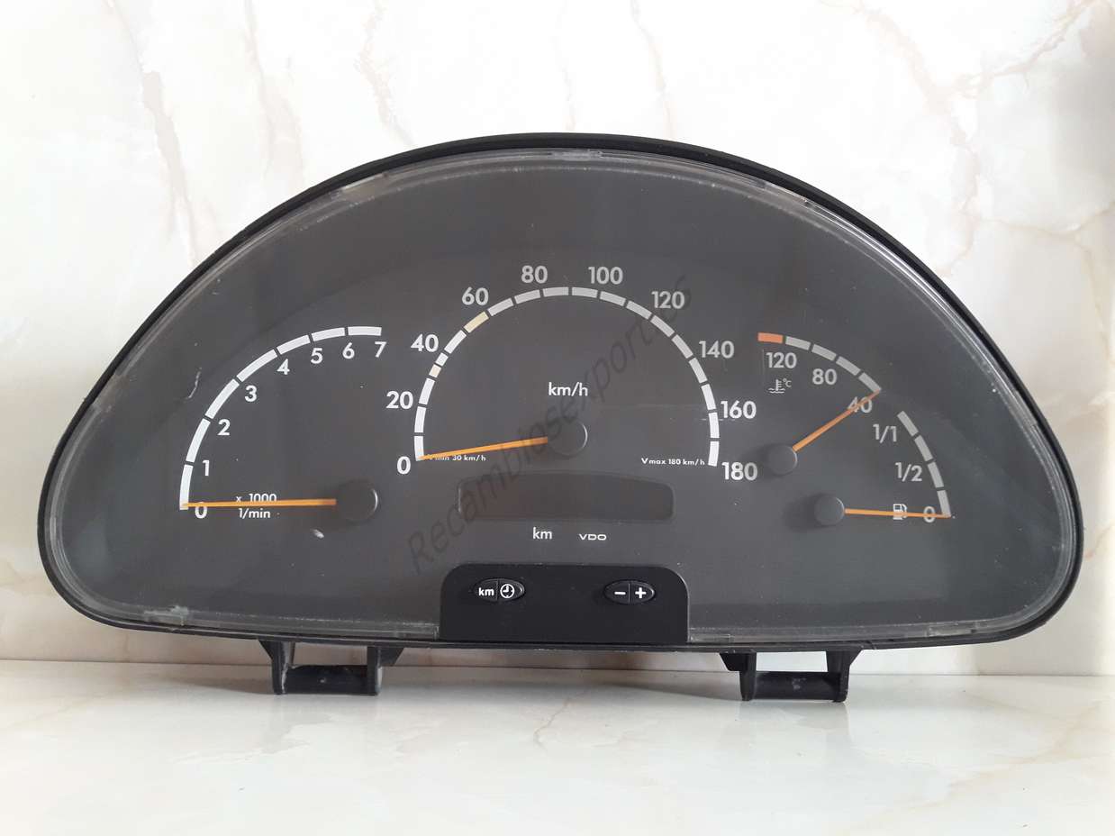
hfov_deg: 63.5
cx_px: 558
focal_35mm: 28
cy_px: 418
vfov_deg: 49.7
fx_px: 902
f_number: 1.9
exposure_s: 1/33
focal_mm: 3.7
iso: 160
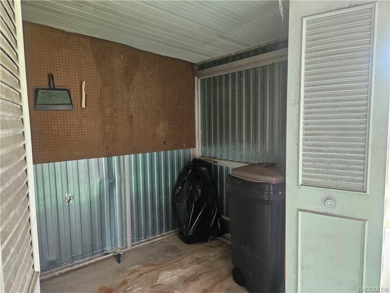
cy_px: 146
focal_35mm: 23
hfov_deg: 73.9
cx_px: 195
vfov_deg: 58.9
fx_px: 259
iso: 250
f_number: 1.8
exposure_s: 1/120
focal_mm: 5.4
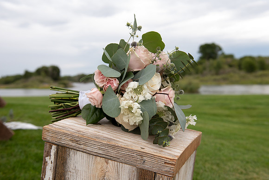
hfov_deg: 48.4
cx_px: 134
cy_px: 90
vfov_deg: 33.4
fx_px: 299
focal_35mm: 40
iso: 500
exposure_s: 1/250
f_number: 5.6
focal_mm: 40
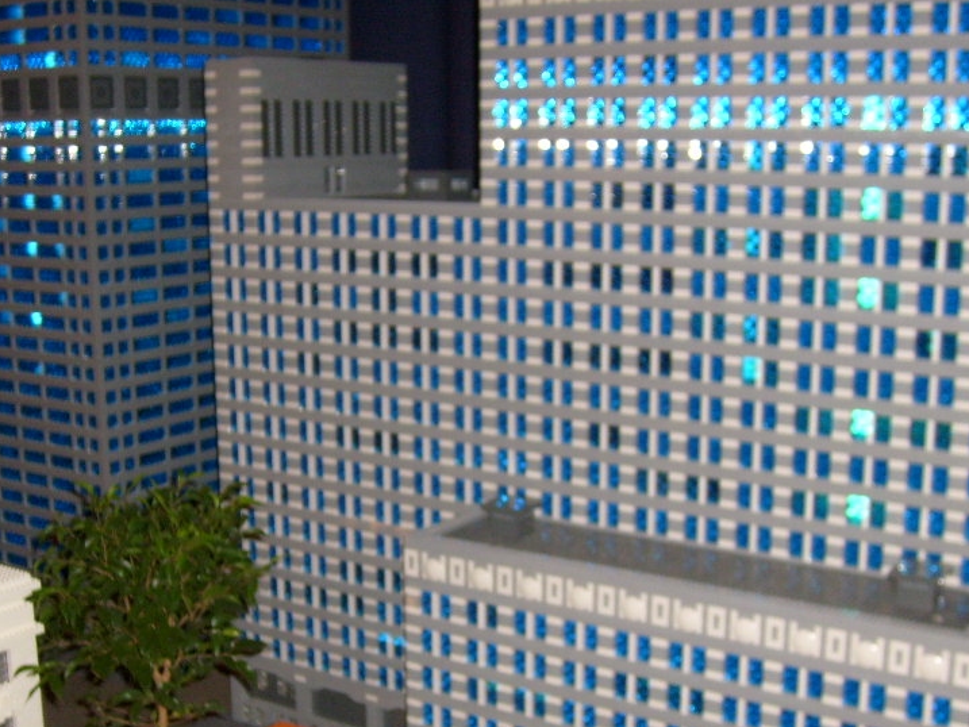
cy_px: 443
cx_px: 496
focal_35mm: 50
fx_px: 1400
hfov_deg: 38.2
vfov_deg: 29.0
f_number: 2.8
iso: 100
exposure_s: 1/45
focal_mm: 5.8
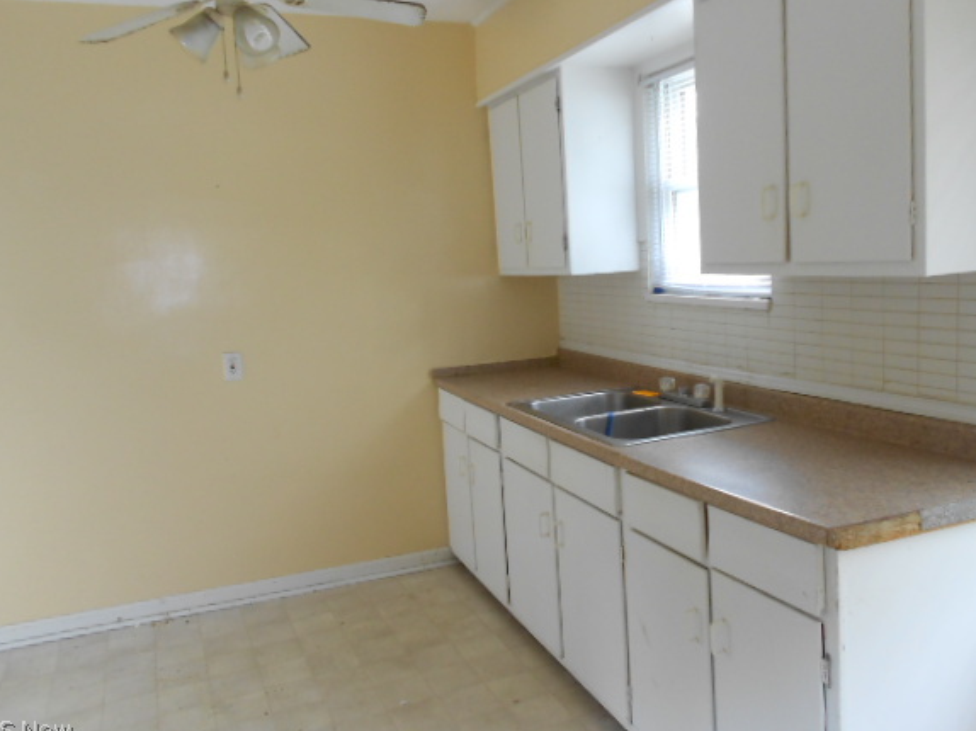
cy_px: 340
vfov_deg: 48.2
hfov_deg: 61.7
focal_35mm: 29
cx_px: 505
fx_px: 817
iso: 200
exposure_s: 1/30
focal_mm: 4.6
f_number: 3.2
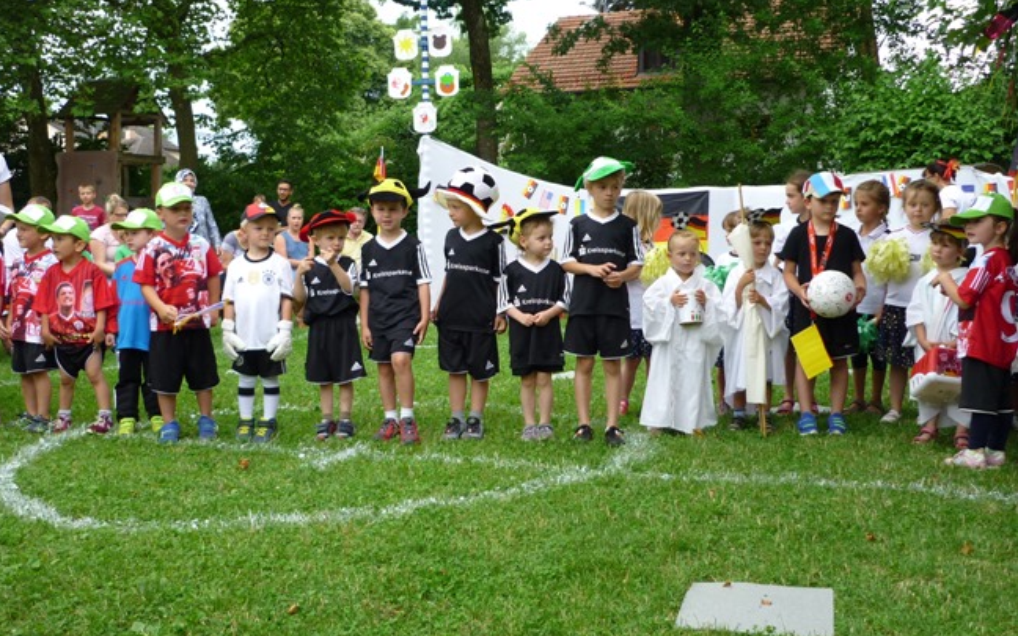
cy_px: 305
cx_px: 496
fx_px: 999
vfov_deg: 35.3
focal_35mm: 36
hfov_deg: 54.0
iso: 80
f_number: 2.8
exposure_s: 1/125
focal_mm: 5.5
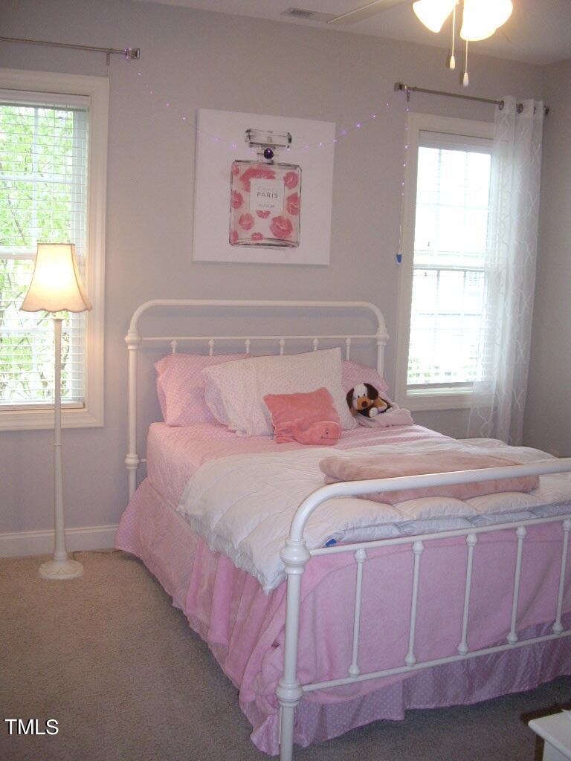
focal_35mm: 38
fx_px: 836
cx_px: 286
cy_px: 380
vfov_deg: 49.0
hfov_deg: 37.7
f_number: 2.8
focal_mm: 7.9
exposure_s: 1/40
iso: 400
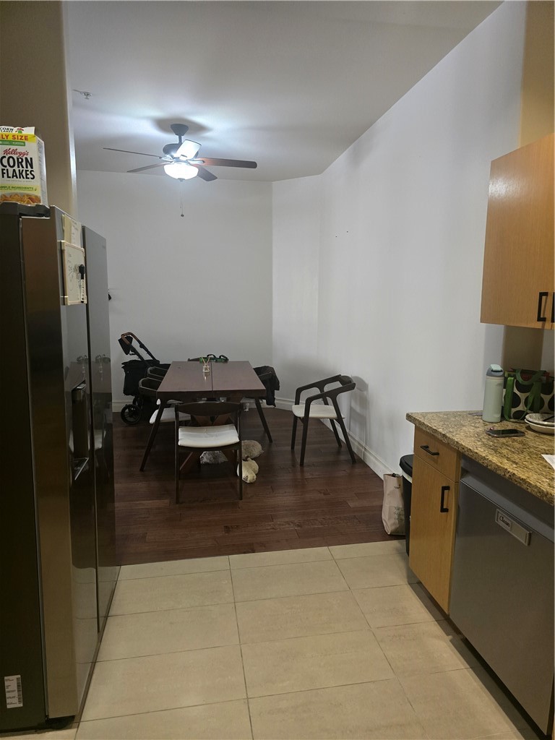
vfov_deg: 73.9
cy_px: 370
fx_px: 492
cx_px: 278
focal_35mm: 23
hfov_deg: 58.9
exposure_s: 1/120
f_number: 1.7
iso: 1000
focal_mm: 6.3
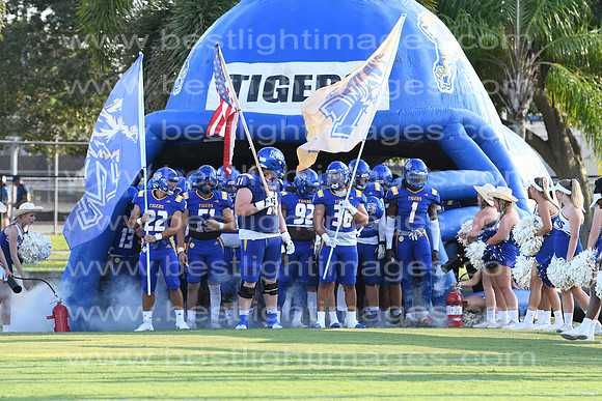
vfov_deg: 5.6
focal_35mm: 248
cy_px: 200
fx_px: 4140
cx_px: 301
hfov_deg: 8.3
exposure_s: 1/500
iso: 400
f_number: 5.6
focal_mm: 165
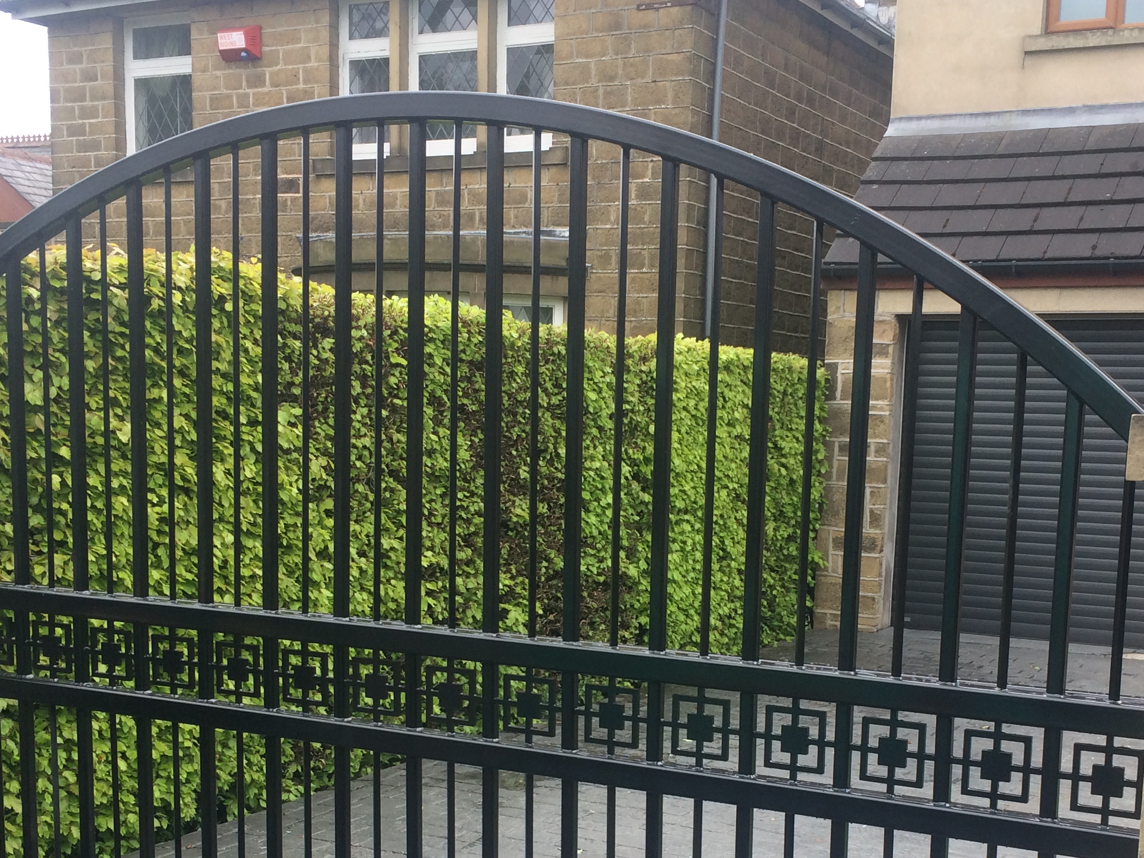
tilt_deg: -9.9
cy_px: 683
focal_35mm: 49
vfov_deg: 29.0
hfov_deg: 38.9
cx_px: 626
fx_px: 1619
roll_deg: -1.8
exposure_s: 1/360
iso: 32
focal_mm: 4.15
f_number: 2.2
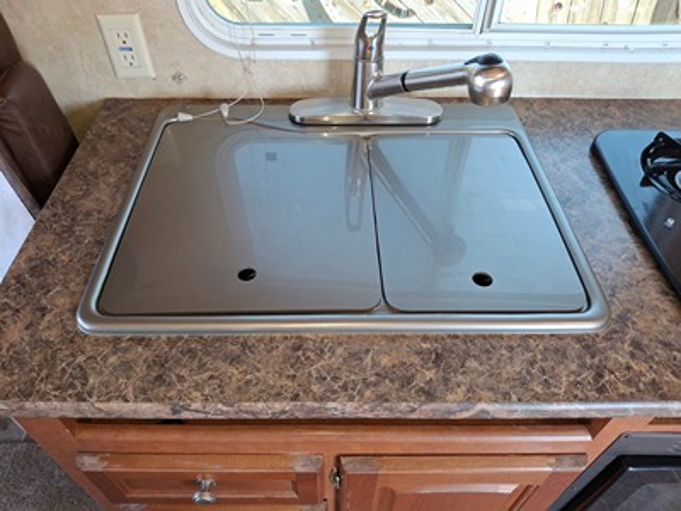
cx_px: 340
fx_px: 492
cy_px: 256
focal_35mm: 25
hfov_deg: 69.4
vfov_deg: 54.9
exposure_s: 1/120
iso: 80
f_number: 1.8
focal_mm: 4.69
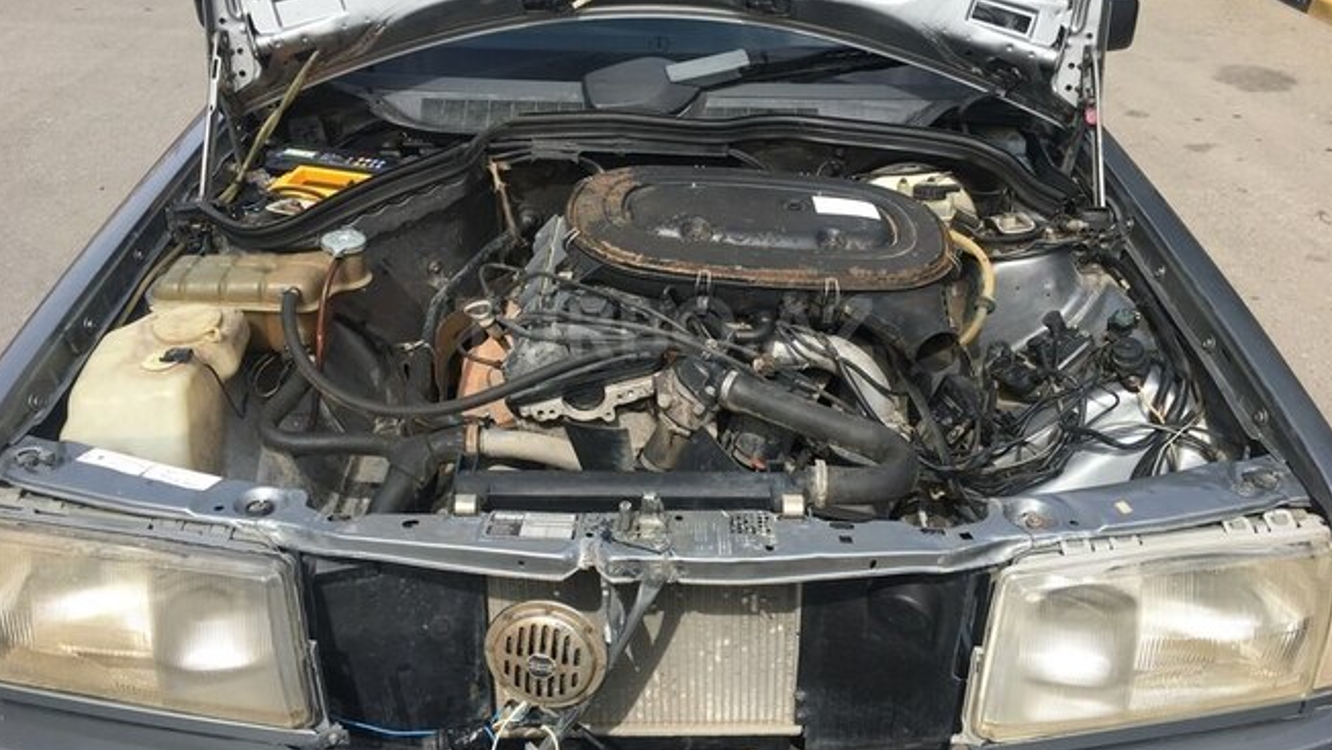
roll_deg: -0.5
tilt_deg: -28.6
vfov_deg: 36.6
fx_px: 1130
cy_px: 328
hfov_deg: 61.0
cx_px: 664
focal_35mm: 32
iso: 25
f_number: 2.2
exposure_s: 1/620
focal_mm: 4.15
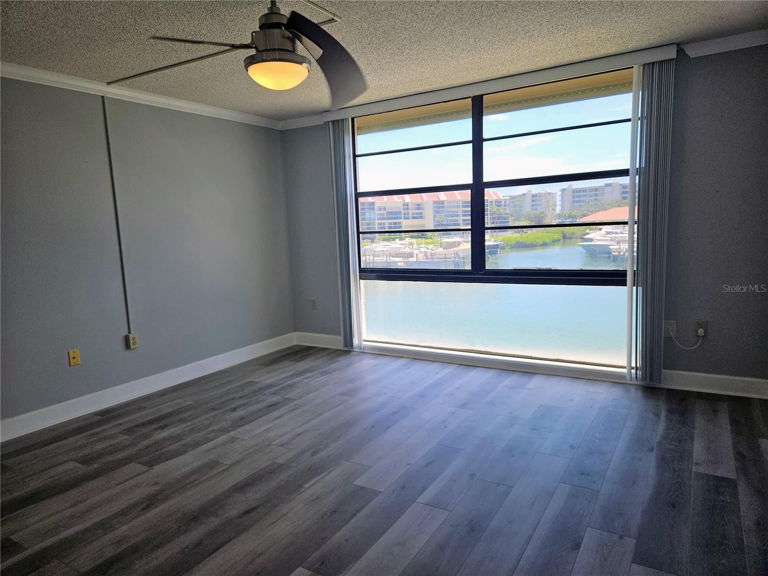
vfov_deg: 58.9
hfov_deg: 73.9
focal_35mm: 23
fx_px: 510
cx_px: 384
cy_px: 288
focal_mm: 5.4
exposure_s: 1/256
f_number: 1.8
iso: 25
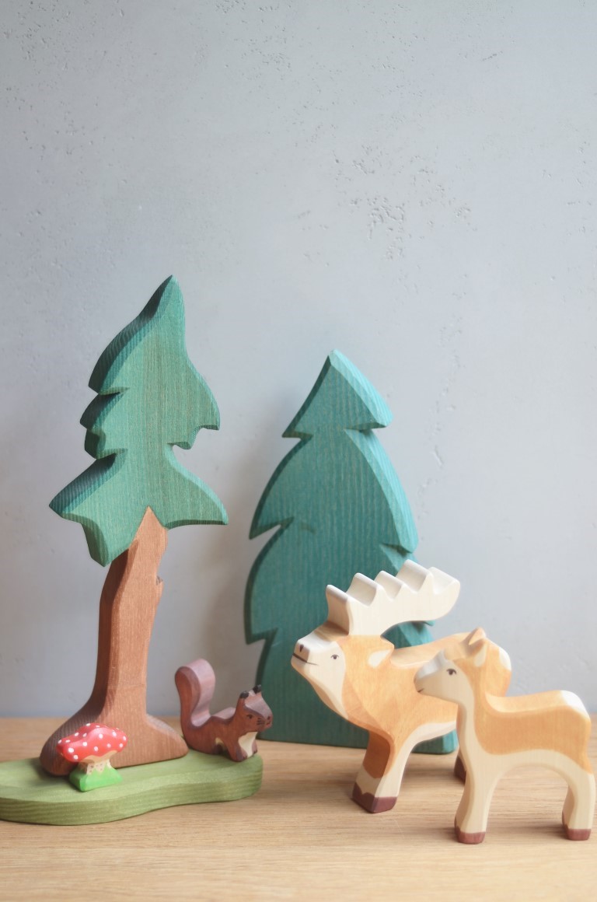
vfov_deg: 27.0
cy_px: 451
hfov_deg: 18.1
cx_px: 298
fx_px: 1874
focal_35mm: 75
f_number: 2
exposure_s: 1/100
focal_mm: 50
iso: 100
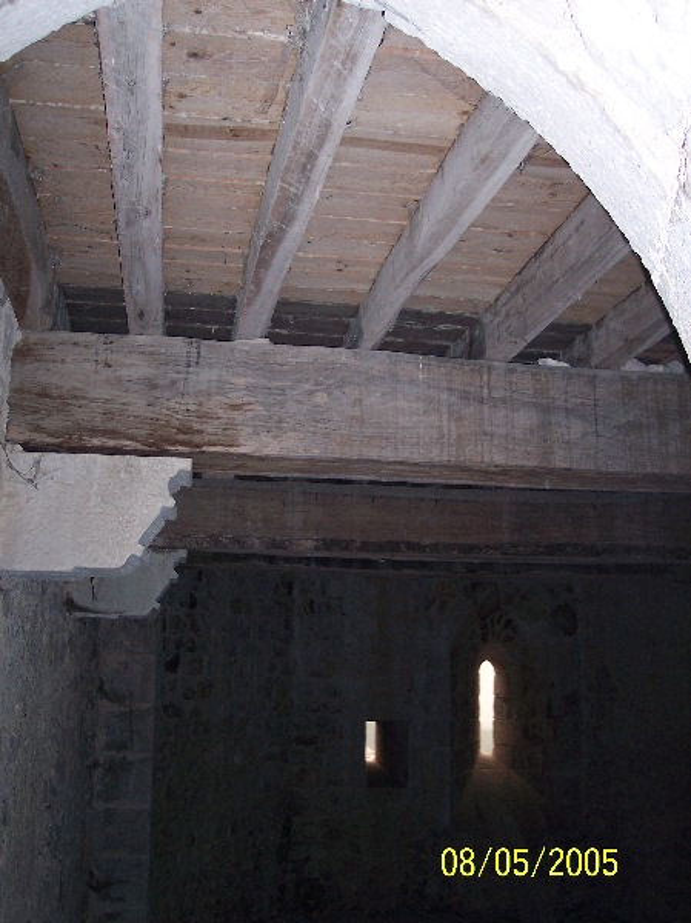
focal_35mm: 38
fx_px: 1013
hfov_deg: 37.7
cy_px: 462
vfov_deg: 49.0
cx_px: 346
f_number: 2.8
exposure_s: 1/30
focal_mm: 8
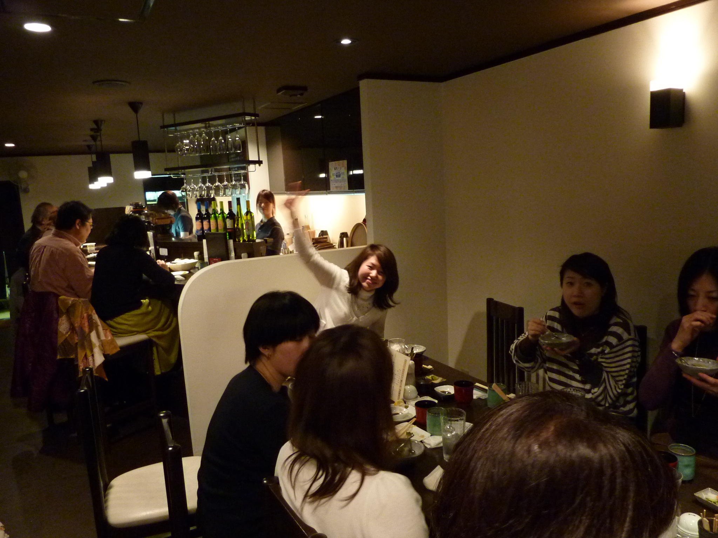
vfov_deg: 54.9
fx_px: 519
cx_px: 359
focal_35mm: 25
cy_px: 269
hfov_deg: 69.4
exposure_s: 1/8
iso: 400
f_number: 3.3
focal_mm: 4.1
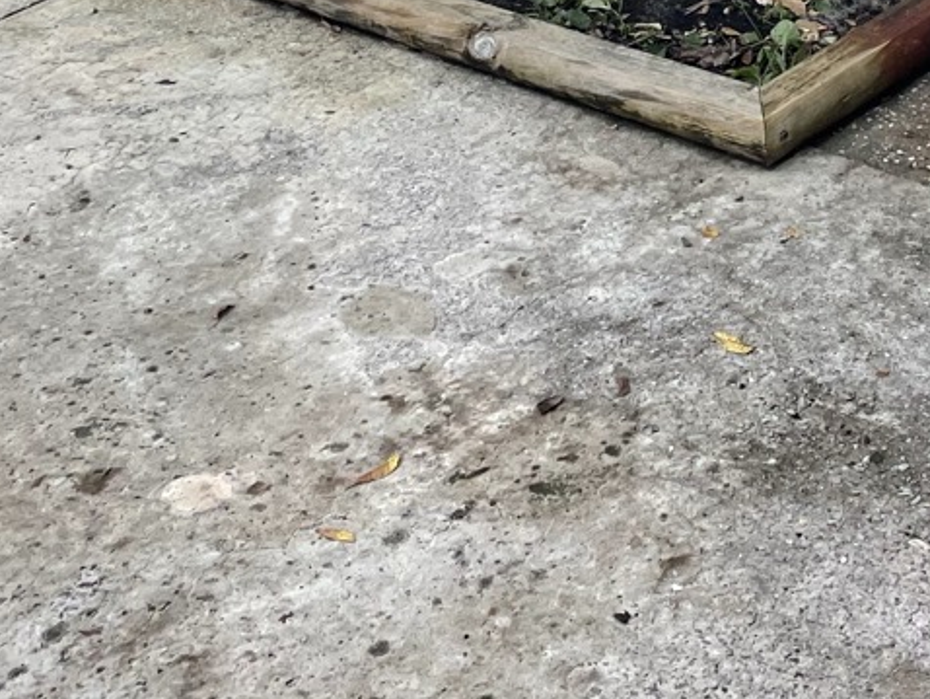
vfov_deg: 15.8
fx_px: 2339
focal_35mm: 87
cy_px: -302
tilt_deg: -17.9
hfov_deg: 21.8
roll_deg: +3.8
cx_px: 889
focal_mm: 4.2
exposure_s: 1/121
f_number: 1.6
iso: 100
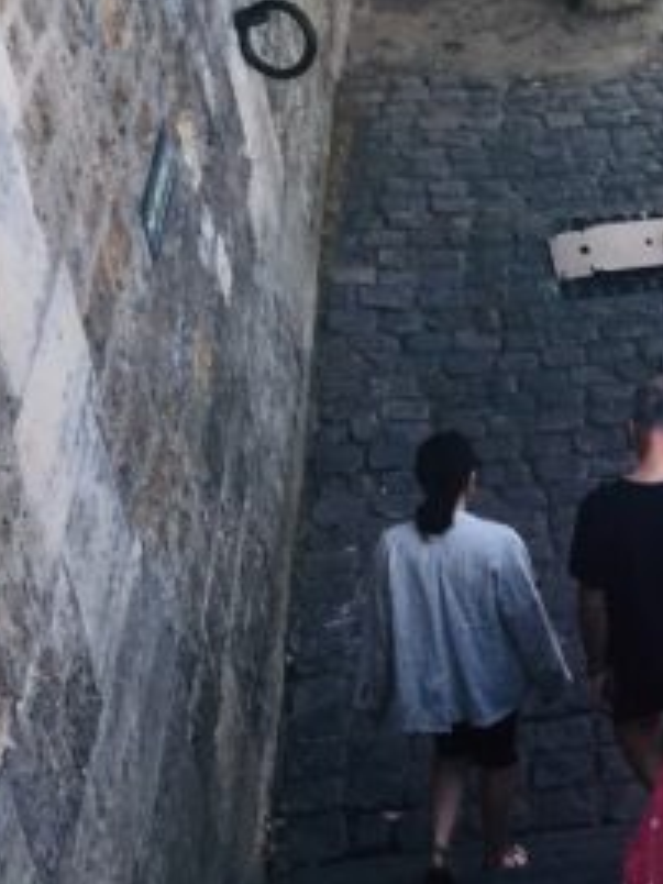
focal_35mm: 111
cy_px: 155
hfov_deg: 12.2
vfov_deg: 17.6
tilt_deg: -23.1
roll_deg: +0.7
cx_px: 1220
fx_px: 2835
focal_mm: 4.15
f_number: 2.2
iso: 25
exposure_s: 1/110
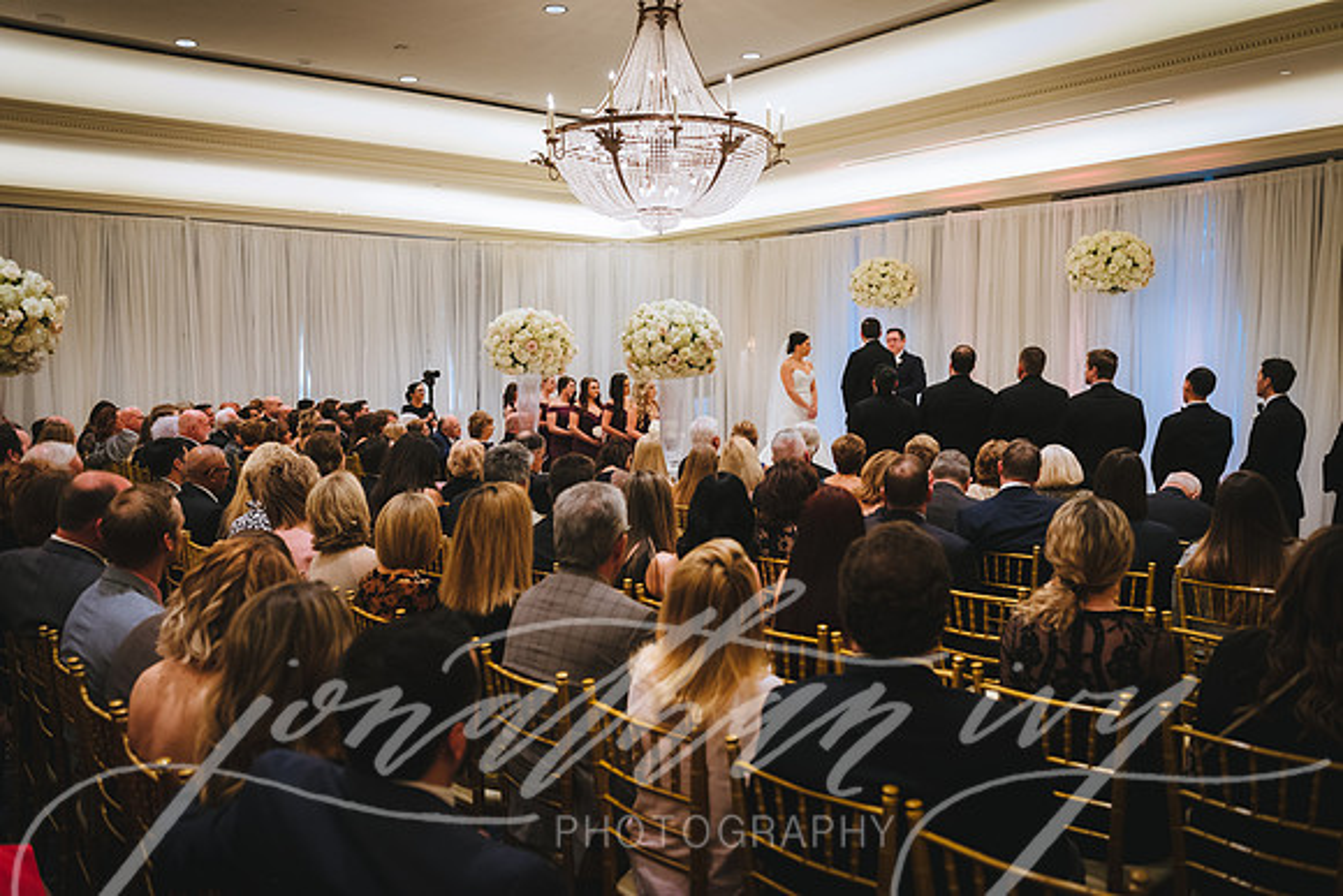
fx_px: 1157
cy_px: 448
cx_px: 672
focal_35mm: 31
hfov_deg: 60.3
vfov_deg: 42.3
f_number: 3.5
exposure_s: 1/160
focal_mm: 31
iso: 2500
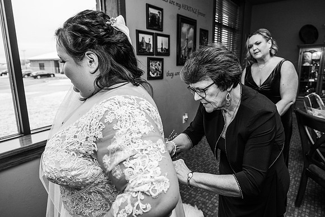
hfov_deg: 73.7
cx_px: 162
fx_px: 217
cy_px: 108
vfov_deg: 53.2
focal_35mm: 24
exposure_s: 1/200
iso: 1250
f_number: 4.5
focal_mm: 24
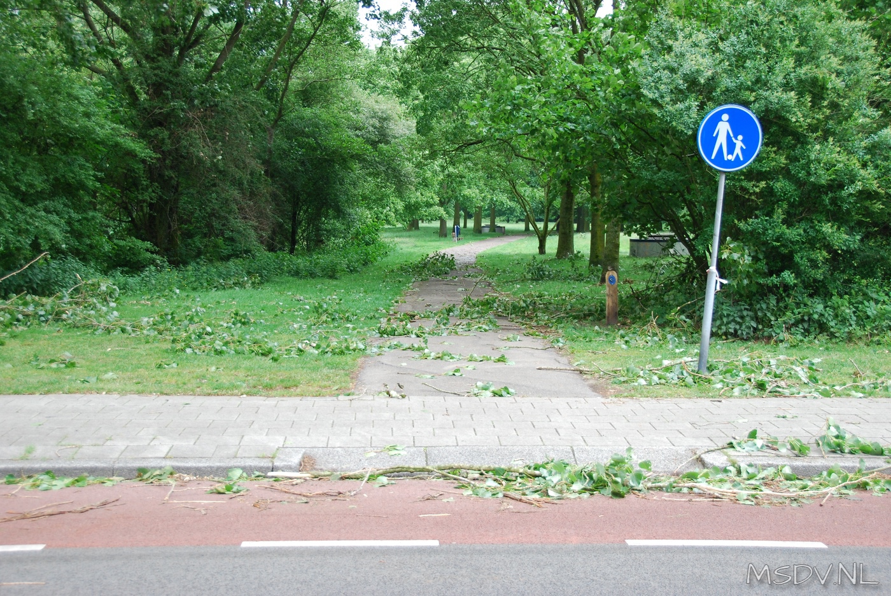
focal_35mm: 48
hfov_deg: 41.1
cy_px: 298
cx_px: 446
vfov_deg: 28.1
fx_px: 1189
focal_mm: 32
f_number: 4.2
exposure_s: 1/60
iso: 400
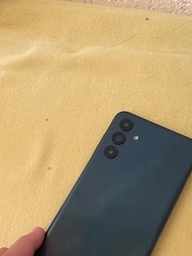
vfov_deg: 44.4
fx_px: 304
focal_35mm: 41
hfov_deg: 34.4
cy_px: 189
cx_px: 140
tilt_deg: -73.1
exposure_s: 1/60
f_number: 1.6
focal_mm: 5.96
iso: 160
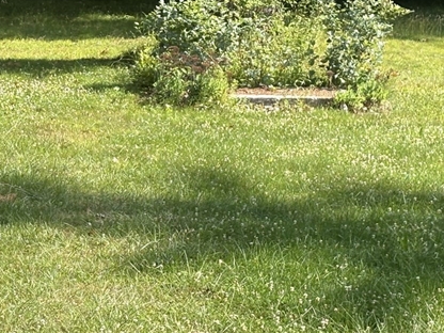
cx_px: 26
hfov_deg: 15.2
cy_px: 104
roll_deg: +1.5
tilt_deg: -5.4
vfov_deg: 11.6
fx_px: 1642
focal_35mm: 128
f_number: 1.6
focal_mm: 5.96
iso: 50
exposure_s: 1/1241
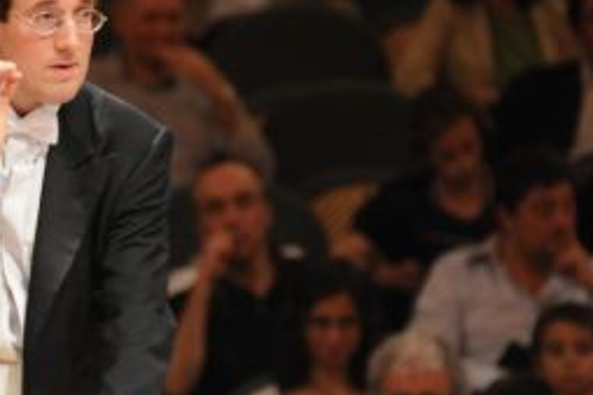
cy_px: 173
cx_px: 40
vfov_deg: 2.3
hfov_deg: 3.5
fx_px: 9728
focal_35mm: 591
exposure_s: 1/100
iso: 1600
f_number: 3.5
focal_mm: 200
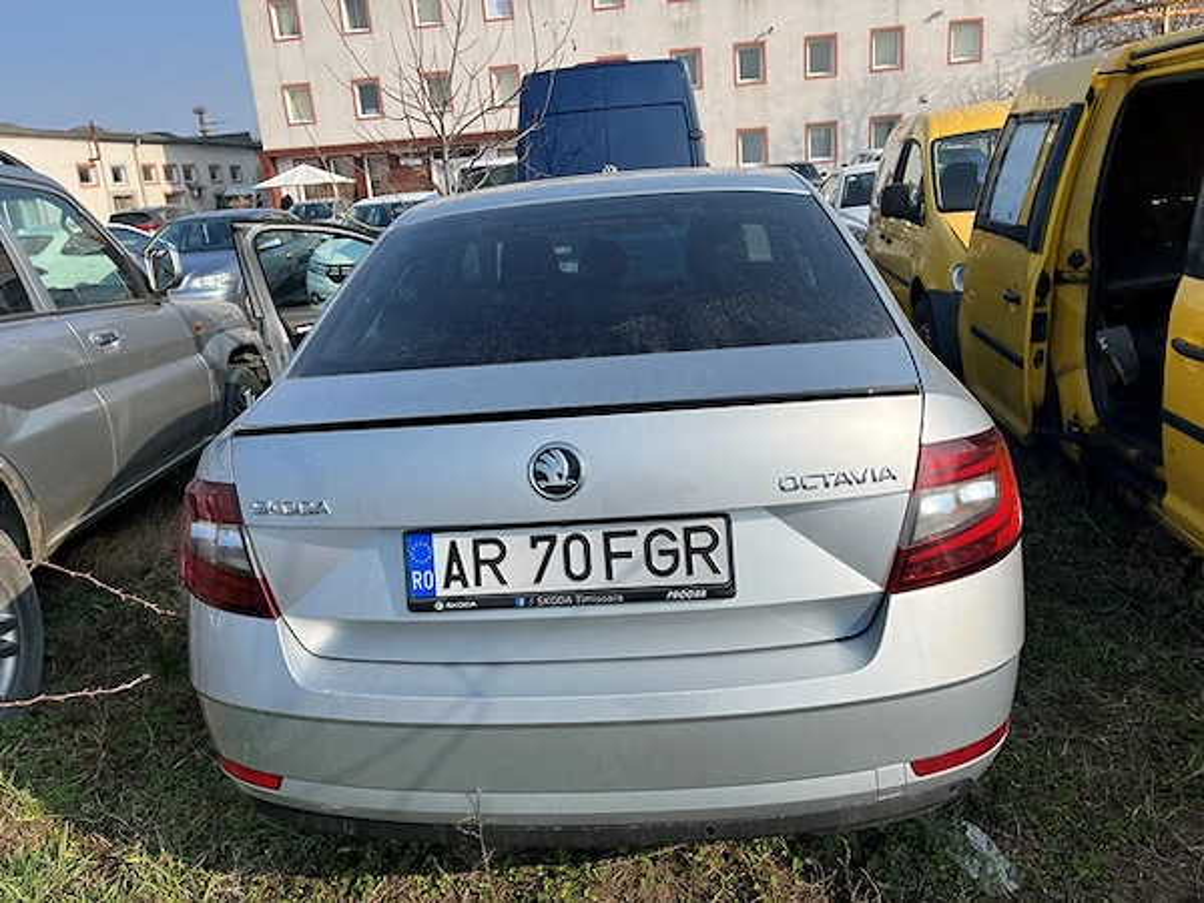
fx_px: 904
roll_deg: +4.5
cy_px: 452
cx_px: 602
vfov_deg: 53.1
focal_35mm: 26
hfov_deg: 67.3
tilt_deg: -14.4
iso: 50
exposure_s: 1/3311
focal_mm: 5.1
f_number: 1.6
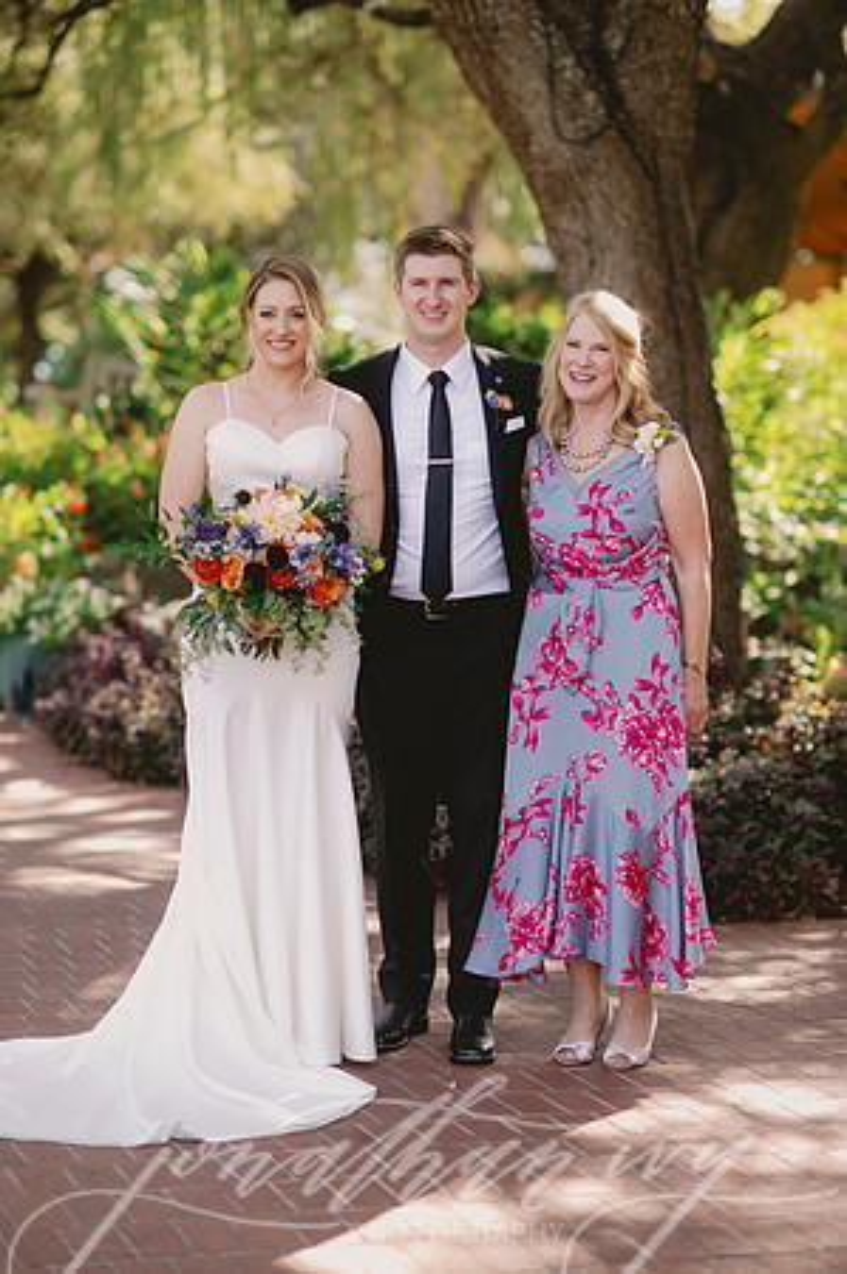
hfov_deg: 16.0
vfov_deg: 23.9
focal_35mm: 85
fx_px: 3007
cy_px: 637
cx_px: 424
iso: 50
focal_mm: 85
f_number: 2
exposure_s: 1/320
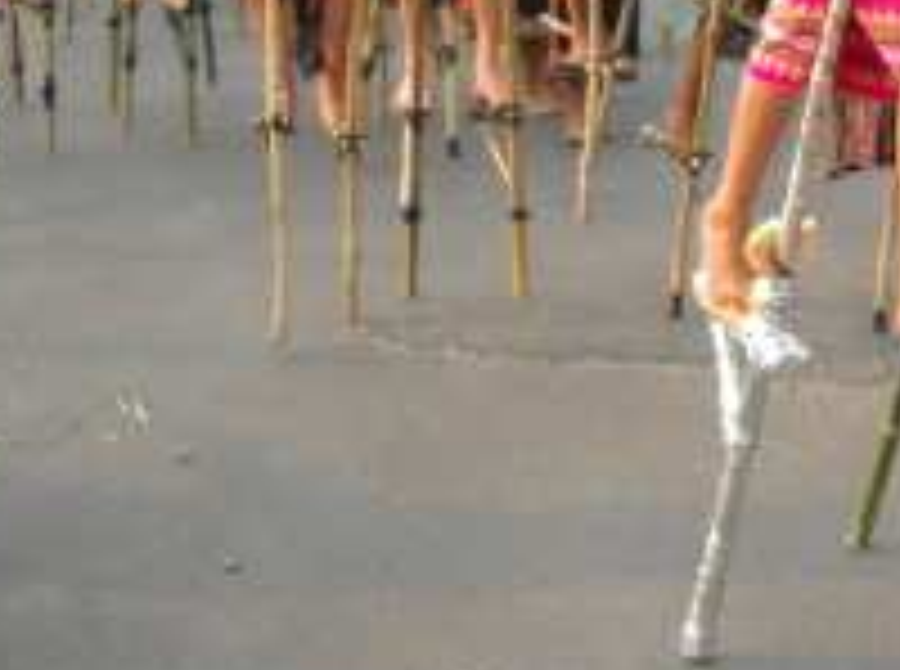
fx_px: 2931
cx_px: 886
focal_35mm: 113
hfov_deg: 17.1
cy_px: -216
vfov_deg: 12.6
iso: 183
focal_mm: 6.72
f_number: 3.1
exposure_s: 1/250
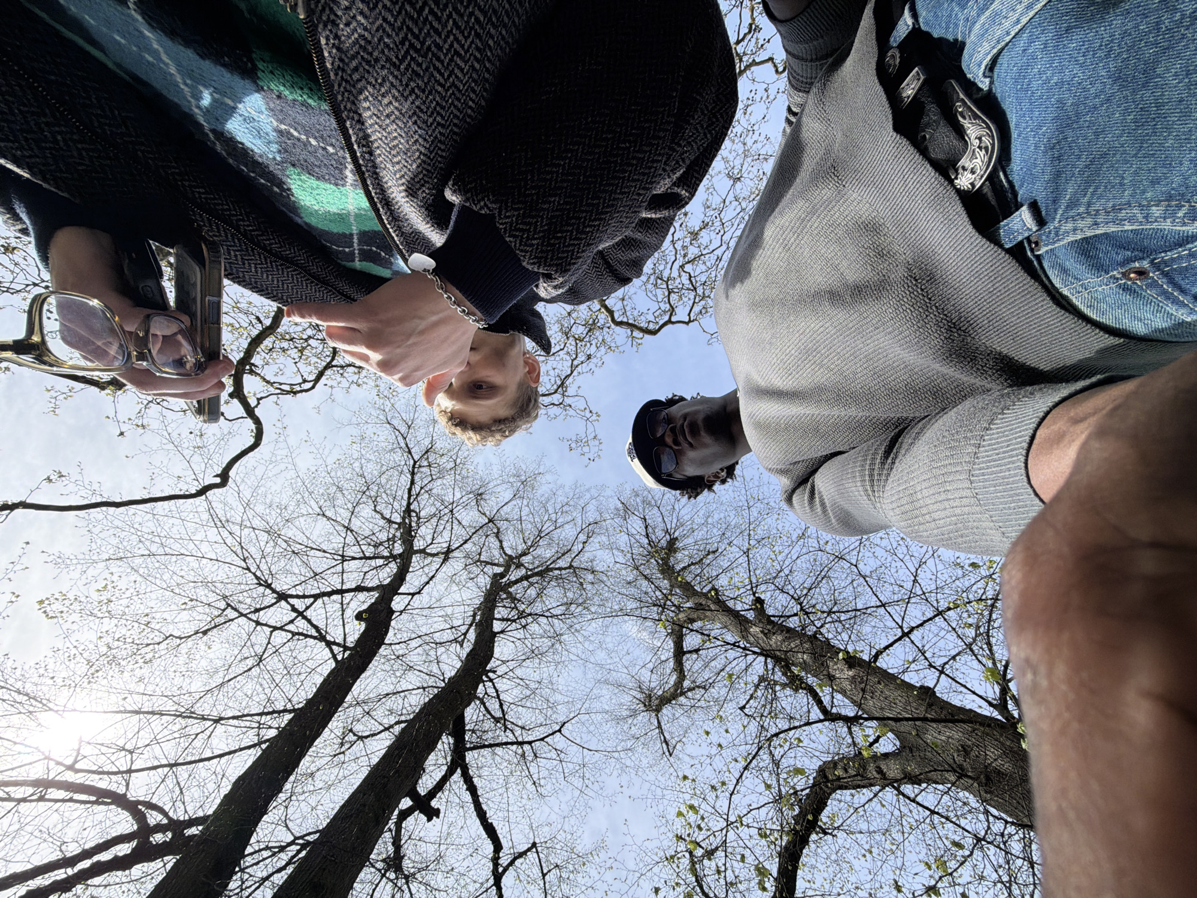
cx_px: 598
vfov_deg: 85.7
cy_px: 449
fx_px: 484
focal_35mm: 14
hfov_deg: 102.1
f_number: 2.2
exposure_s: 1/955
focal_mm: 2.22
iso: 32
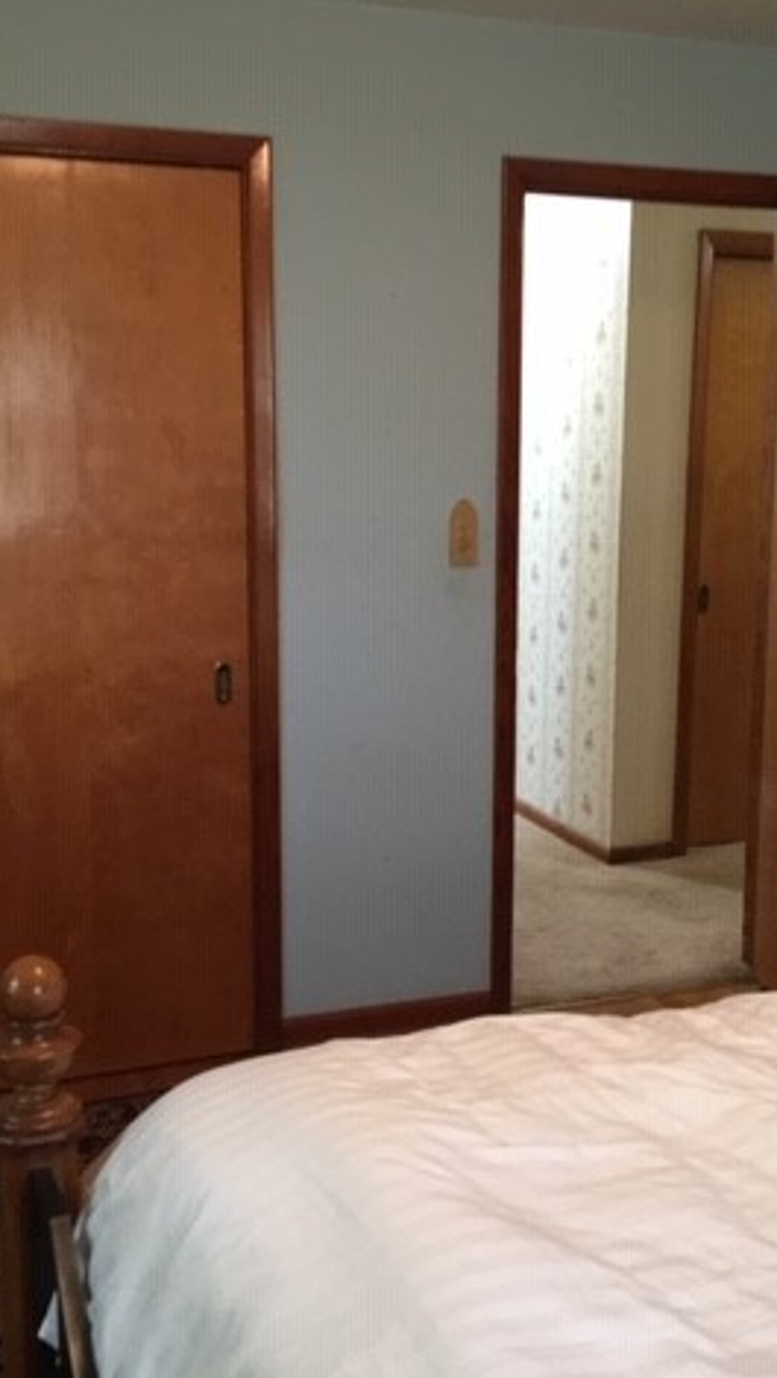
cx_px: 452
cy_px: 701
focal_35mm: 43
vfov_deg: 47.3
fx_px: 1572
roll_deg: +0.1
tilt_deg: -10.4
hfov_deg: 27.7
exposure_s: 1/33
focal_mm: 4.15
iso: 200
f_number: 2.2
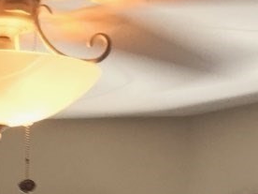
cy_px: 555
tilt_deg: -7.0
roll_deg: -0.7
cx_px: -108
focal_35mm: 168
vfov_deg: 7.8
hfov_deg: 11.4
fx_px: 1252
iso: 40
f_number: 2.2
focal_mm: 4.15
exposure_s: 1/30
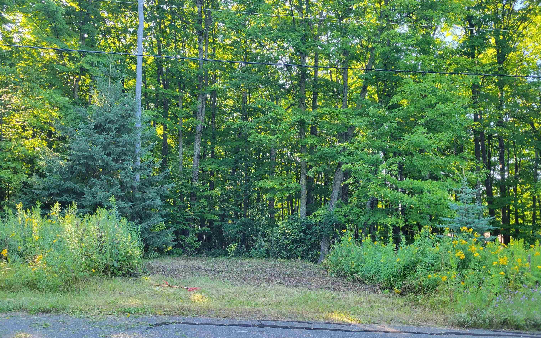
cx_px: 274
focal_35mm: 28
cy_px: 188
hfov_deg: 66.5
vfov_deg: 44.5
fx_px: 413
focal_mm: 5.4
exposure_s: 1/120
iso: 100
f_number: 1.8
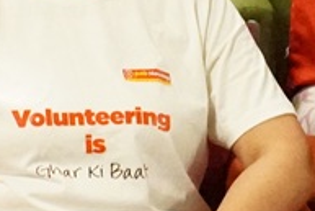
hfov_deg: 5.4
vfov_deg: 3.6
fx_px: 3346
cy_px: -281
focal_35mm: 382
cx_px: -36
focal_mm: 41
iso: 16000
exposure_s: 1/125
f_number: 6.3
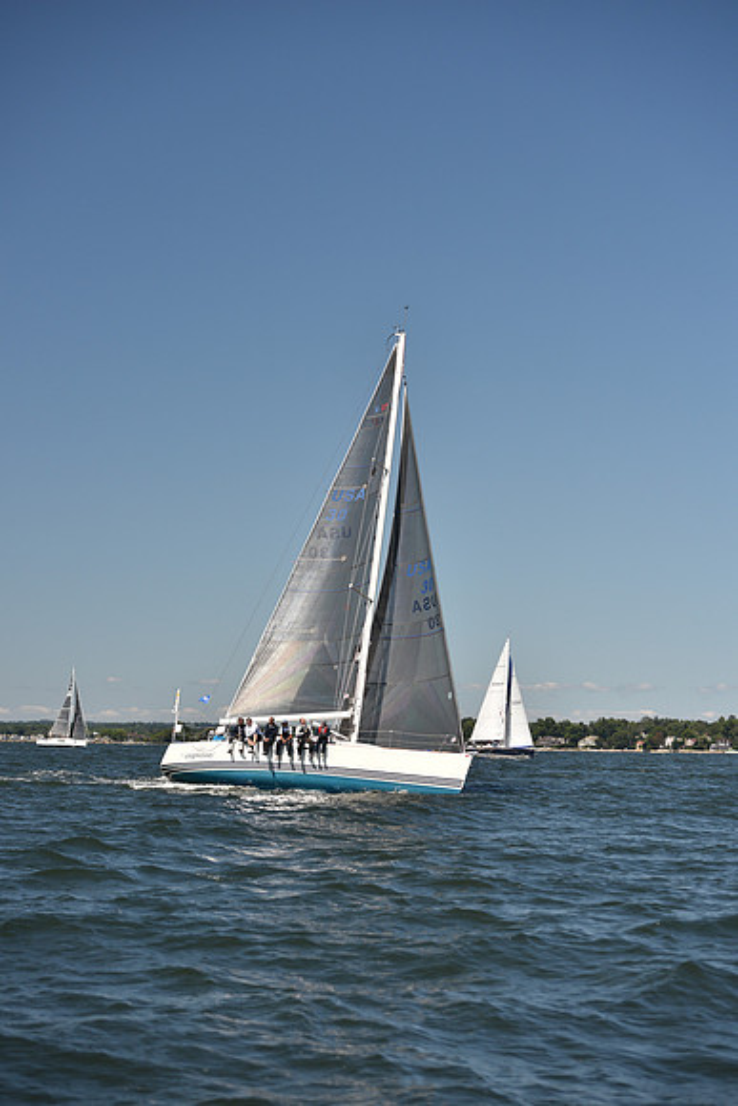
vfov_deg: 28.8
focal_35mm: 70
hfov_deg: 19.5
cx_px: 369
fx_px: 2151
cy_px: 553
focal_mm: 70
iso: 250
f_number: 4
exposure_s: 1/1250
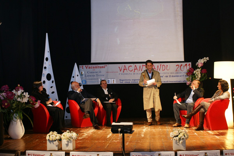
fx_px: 341
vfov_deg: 25.8
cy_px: 78
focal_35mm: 52
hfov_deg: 37.9
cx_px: 117
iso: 500
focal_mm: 35
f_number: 5.6
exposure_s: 1/15
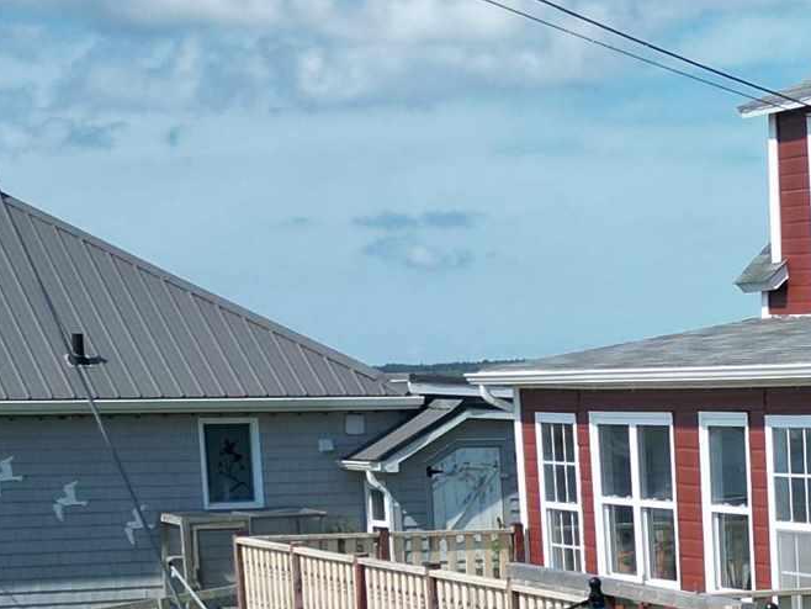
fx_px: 2625
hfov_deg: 16.1
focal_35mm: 112
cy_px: 847
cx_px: 1215
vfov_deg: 12.7
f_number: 1.7
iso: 130
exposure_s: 1/4000
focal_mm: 6.72
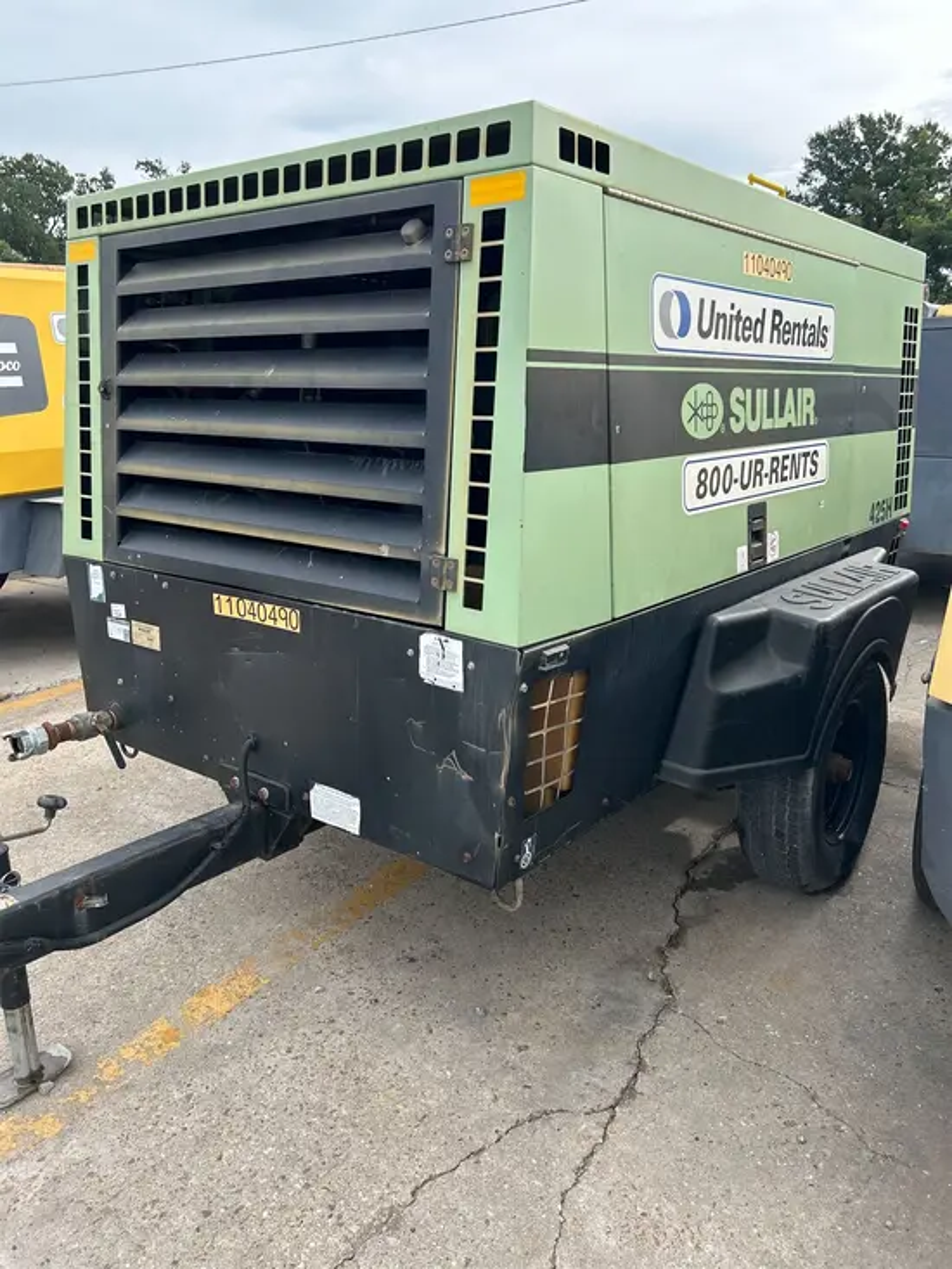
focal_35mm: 26
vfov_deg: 67.3
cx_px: 476
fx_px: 953
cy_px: 634
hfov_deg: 53.1
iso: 50
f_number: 1.5
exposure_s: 1/833
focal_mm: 5.7
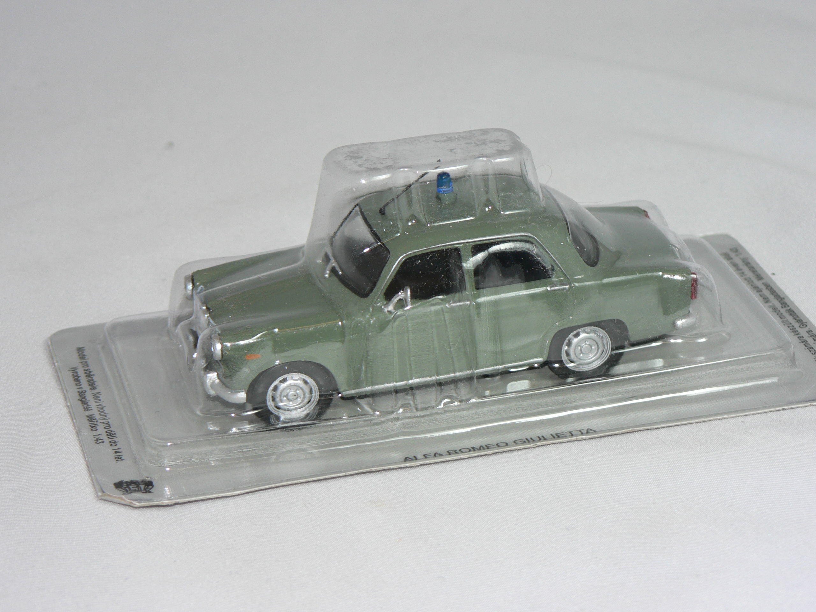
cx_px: 408
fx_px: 2758
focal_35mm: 117
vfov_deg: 12.7
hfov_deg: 16.8
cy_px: 306
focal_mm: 19.5
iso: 80
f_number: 3.2
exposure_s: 1/60
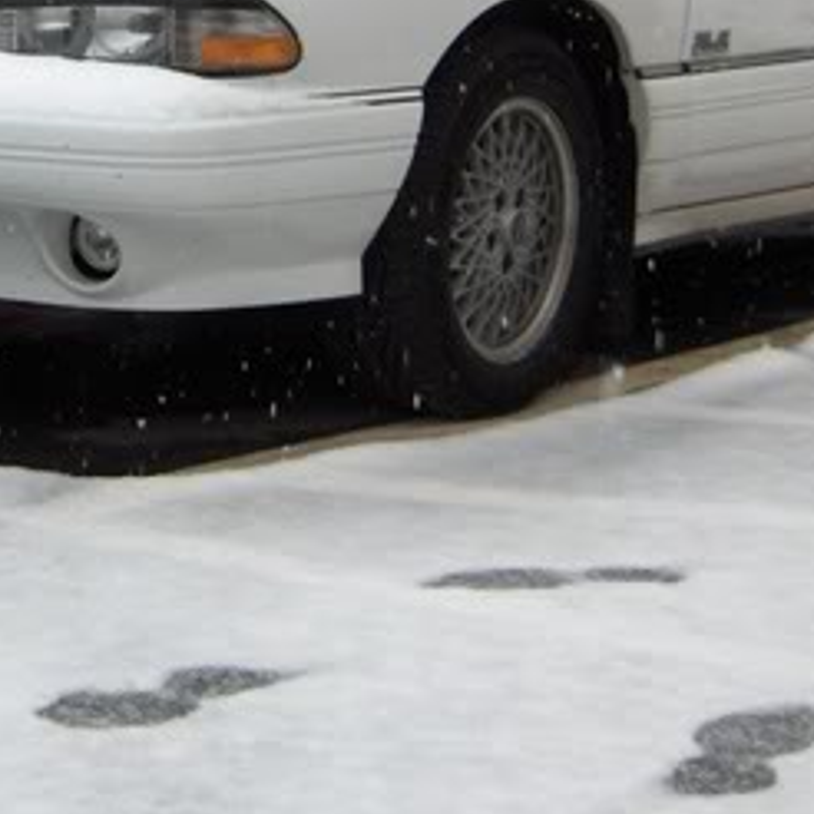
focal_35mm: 112
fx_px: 2980
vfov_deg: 15.3
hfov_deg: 15.1
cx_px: -117
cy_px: 17
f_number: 2.8
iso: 100
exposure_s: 1/256
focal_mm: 8
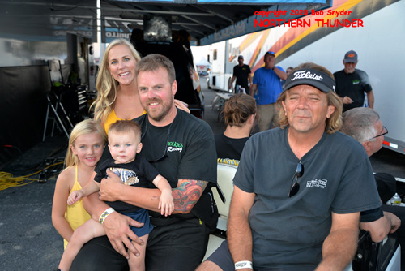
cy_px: 136
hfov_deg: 58.7
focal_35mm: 32
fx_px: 360
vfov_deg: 41.2
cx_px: 202
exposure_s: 1/60
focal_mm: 32
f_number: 4
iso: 400
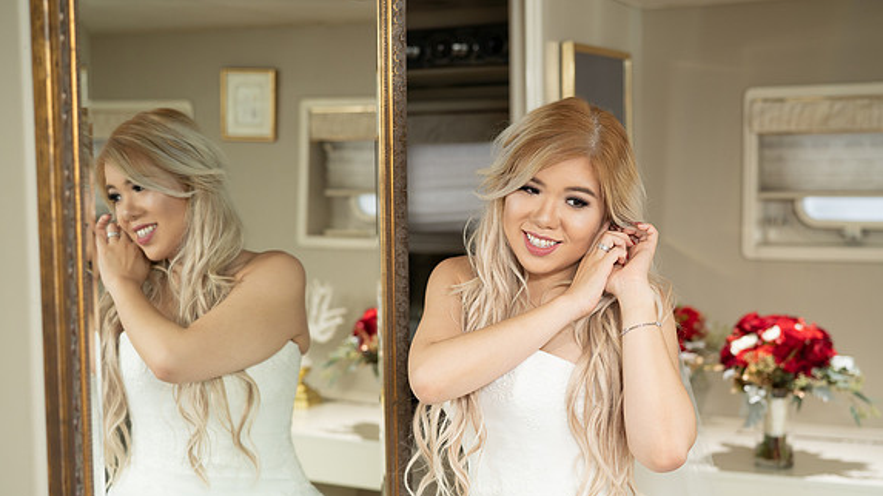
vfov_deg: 22.6
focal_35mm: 53
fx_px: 1241
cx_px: 444
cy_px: 273
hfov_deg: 39.2
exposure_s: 1/250
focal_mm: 50
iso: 500
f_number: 2.2
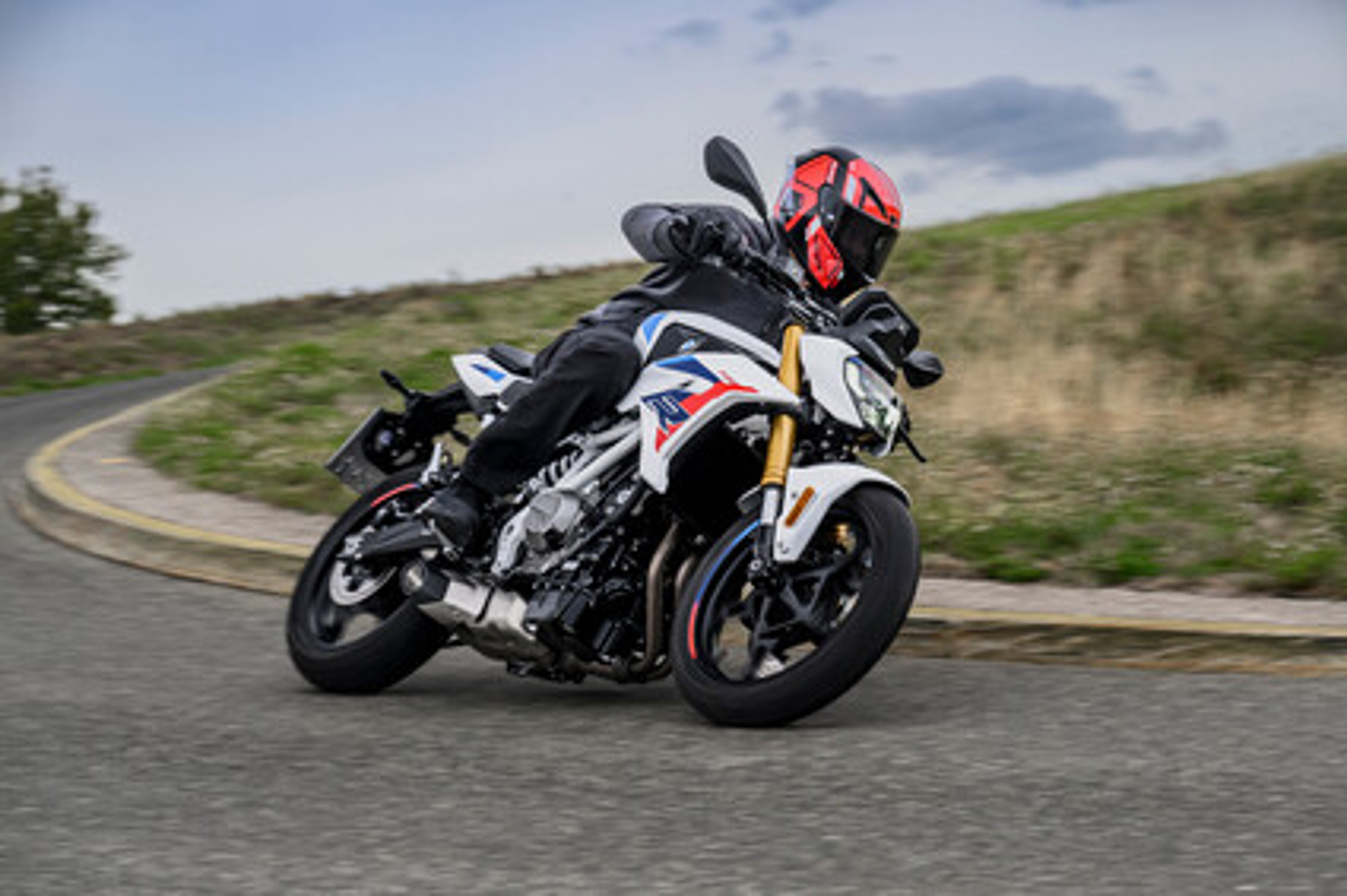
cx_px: 674
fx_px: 3067
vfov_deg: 16.6
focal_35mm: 82
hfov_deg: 24.8
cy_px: 448
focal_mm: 82
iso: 500
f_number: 8
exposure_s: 1/250
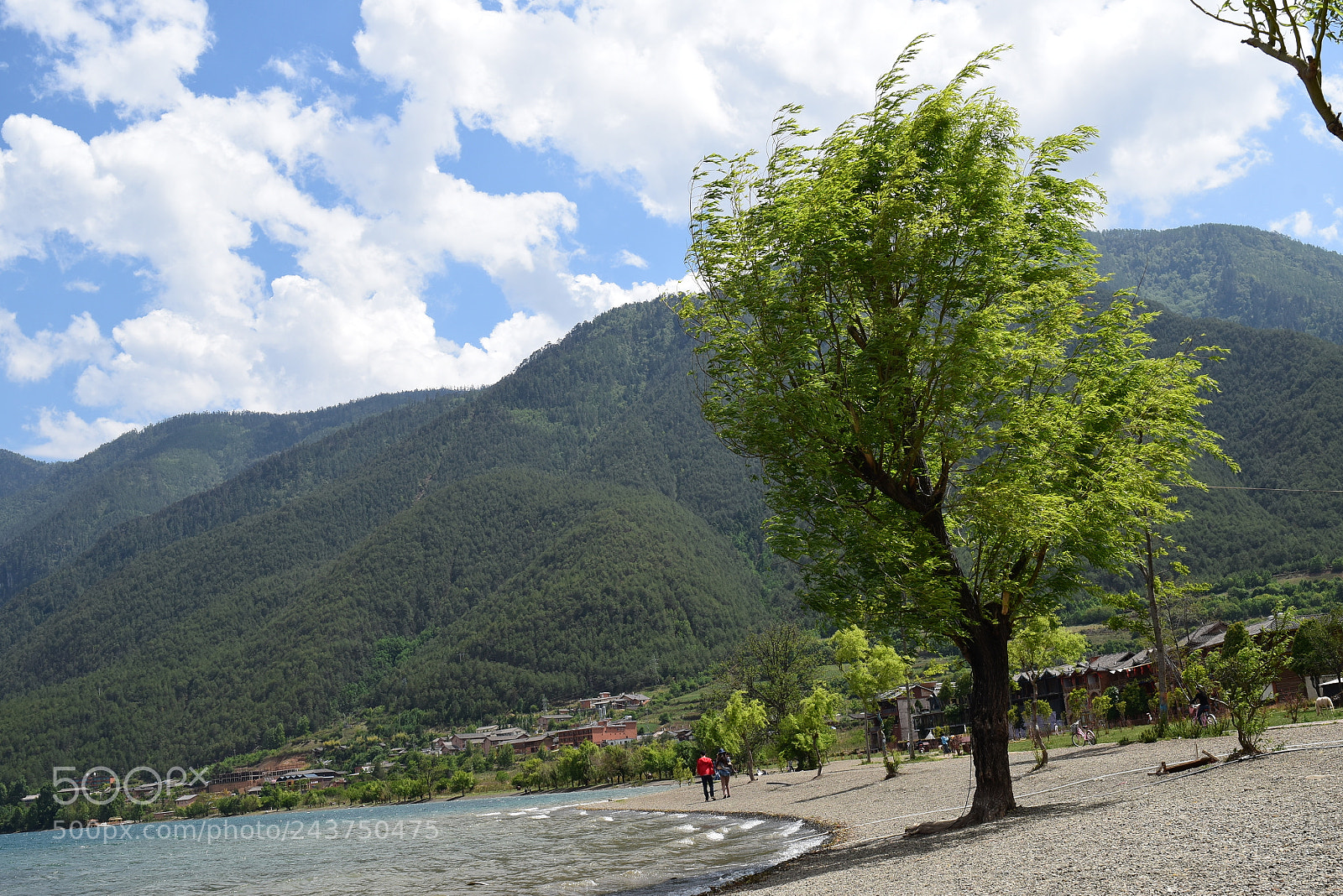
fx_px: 1399
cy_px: 448
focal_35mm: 38
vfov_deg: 35.5
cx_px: 672
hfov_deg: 51.3
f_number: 11
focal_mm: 25
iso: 200
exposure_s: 1/320
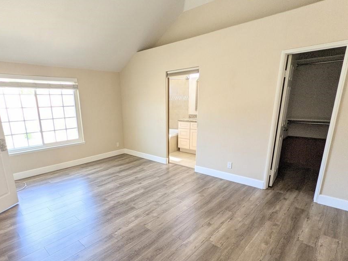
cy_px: 152
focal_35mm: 19
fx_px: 191
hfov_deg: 83.9
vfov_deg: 68.2
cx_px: 144
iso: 171
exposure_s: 1/90.1
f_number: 2.2
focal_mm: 2.22
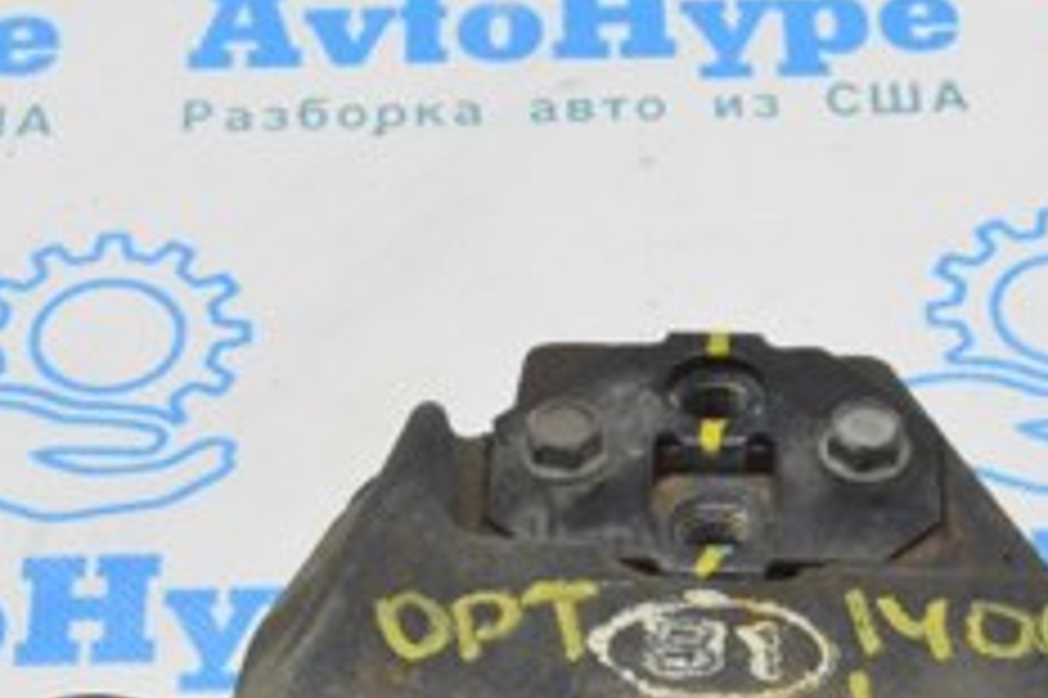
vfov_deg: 10.3
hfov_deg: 15.5
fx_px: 3840
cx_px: 603
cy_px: 651
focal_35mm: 132
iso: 6400
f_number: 20
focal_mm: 32
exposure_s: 1/20
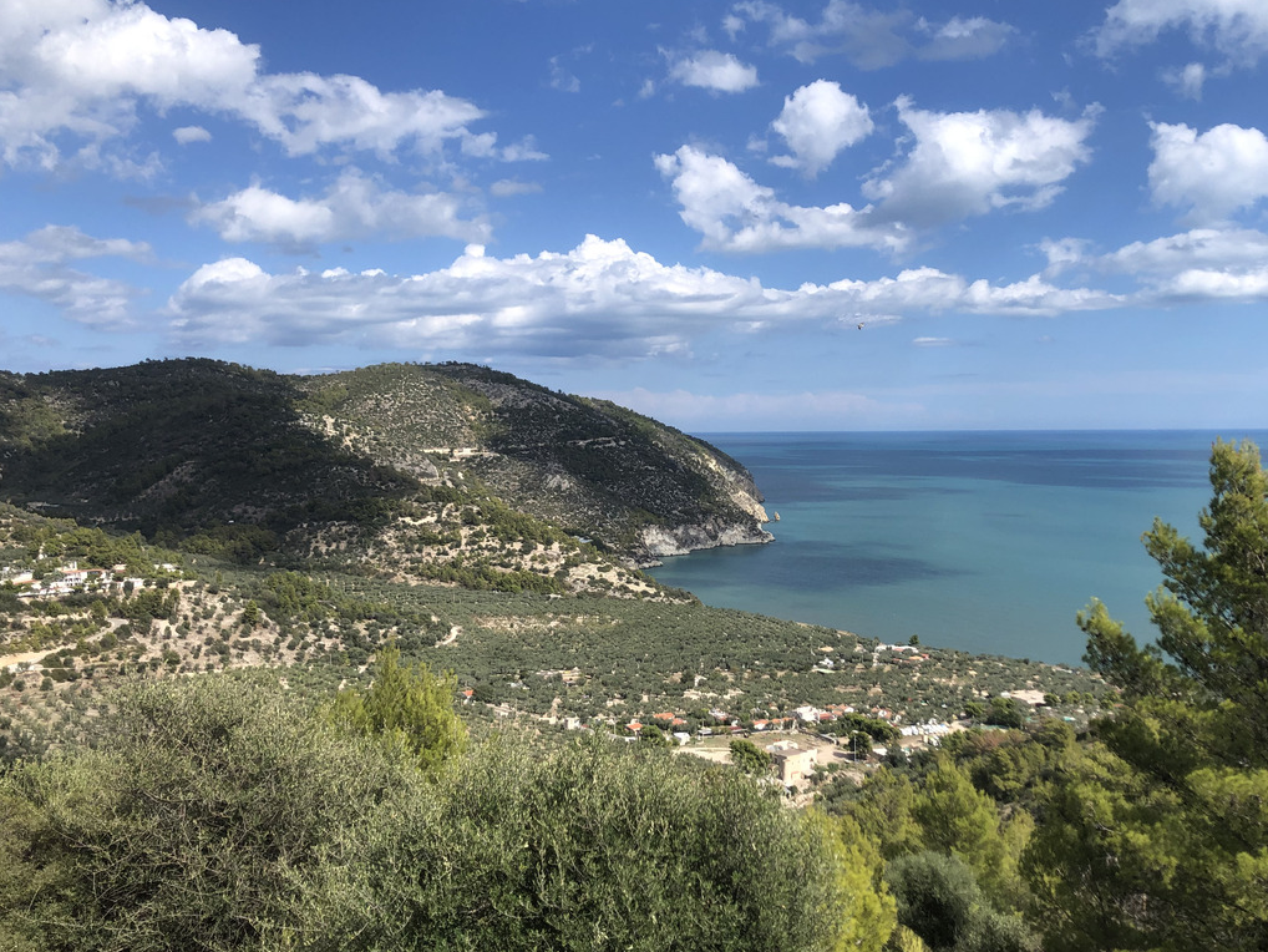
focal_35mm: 33
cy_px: 464
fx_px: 1209
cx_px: 740
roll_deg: +1.0
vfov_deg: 43.0
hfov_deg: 55.1
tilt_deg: -1.8
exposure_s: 1/2825
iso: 20
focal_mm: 4
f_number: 1.8
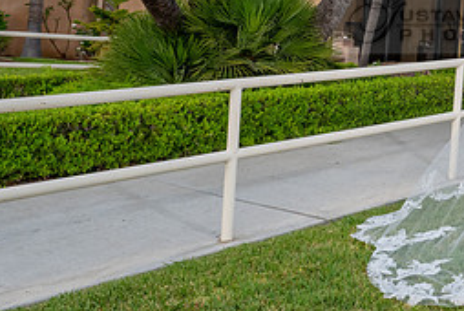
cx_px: 521
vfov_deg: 21.4
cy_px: 25
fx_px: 800
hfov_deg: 29.0
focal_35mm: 62
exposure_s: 1/160
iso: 800
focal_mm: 24
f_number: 8
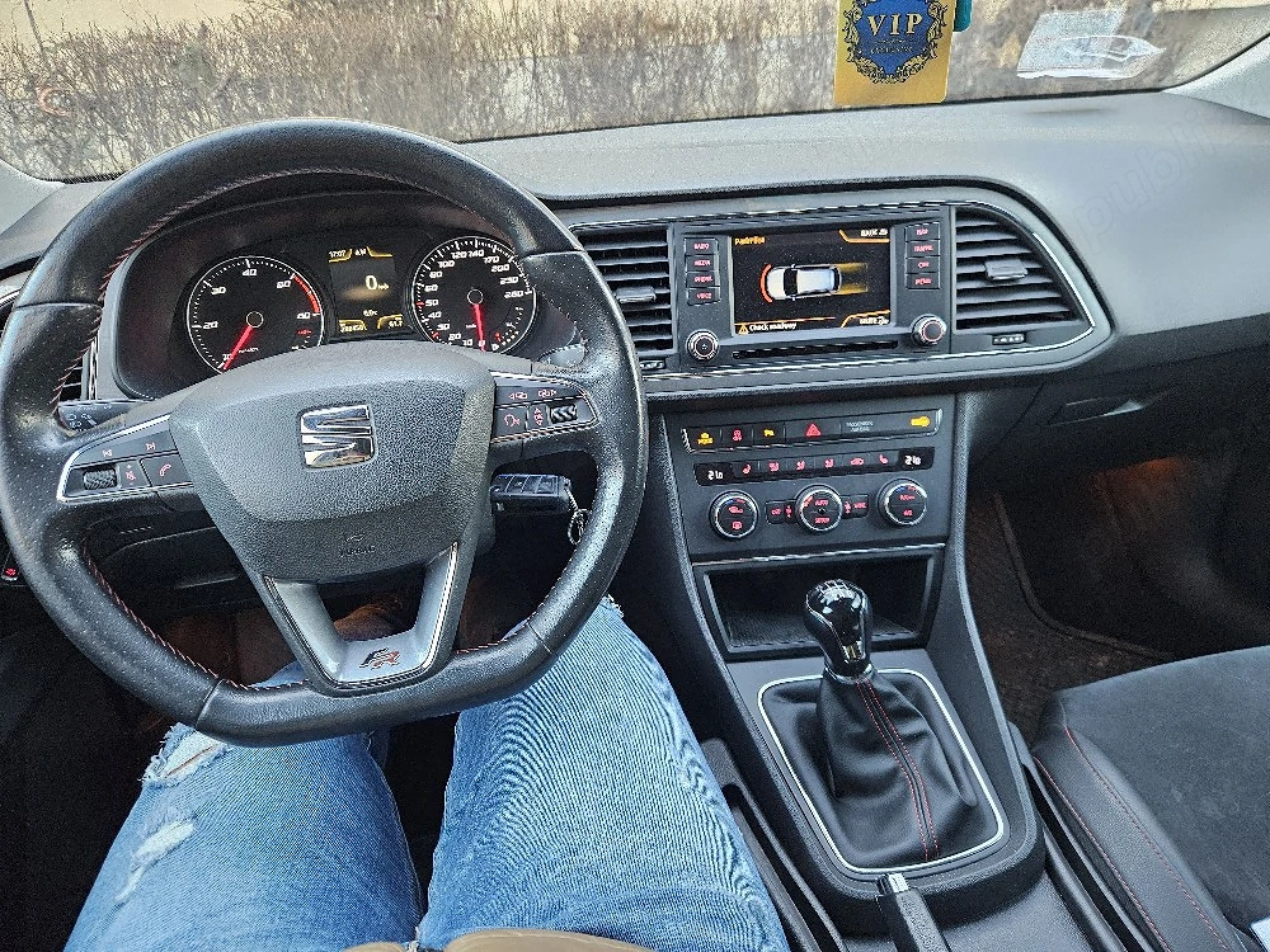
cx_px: 635
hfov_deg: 73.9
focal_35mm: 23
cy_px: 476
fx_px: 844
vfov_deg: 58.9
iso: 640
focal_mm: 5.4
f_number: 1.8
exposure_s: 1/50
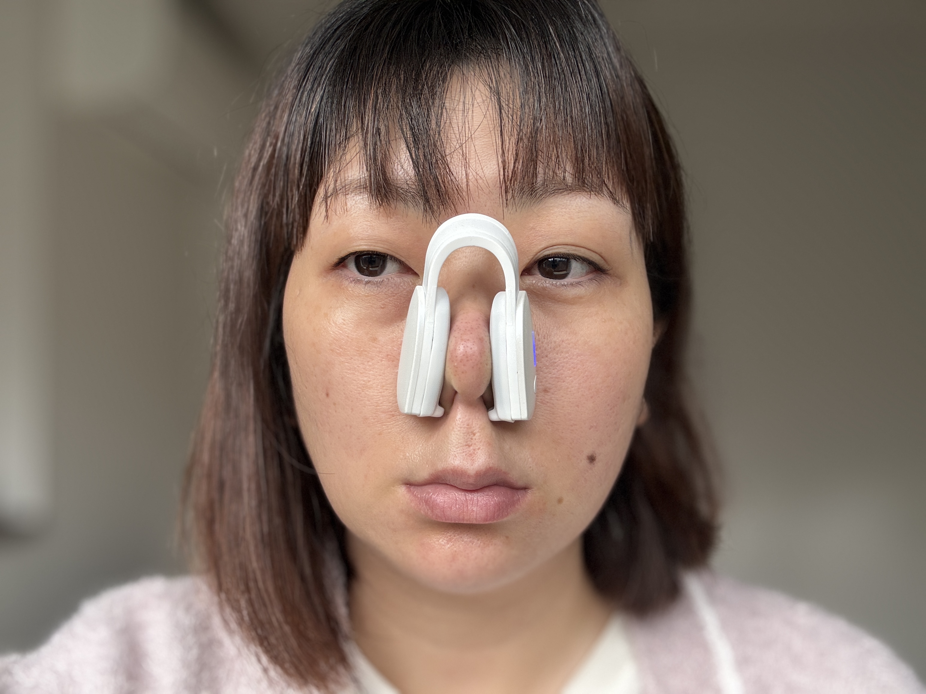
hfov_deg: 60.0
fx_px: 803
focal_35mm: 30
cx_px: 463
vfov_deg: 46.8
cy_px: 347
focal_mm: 2.69
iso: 32
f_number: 1.9
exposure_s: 1/121
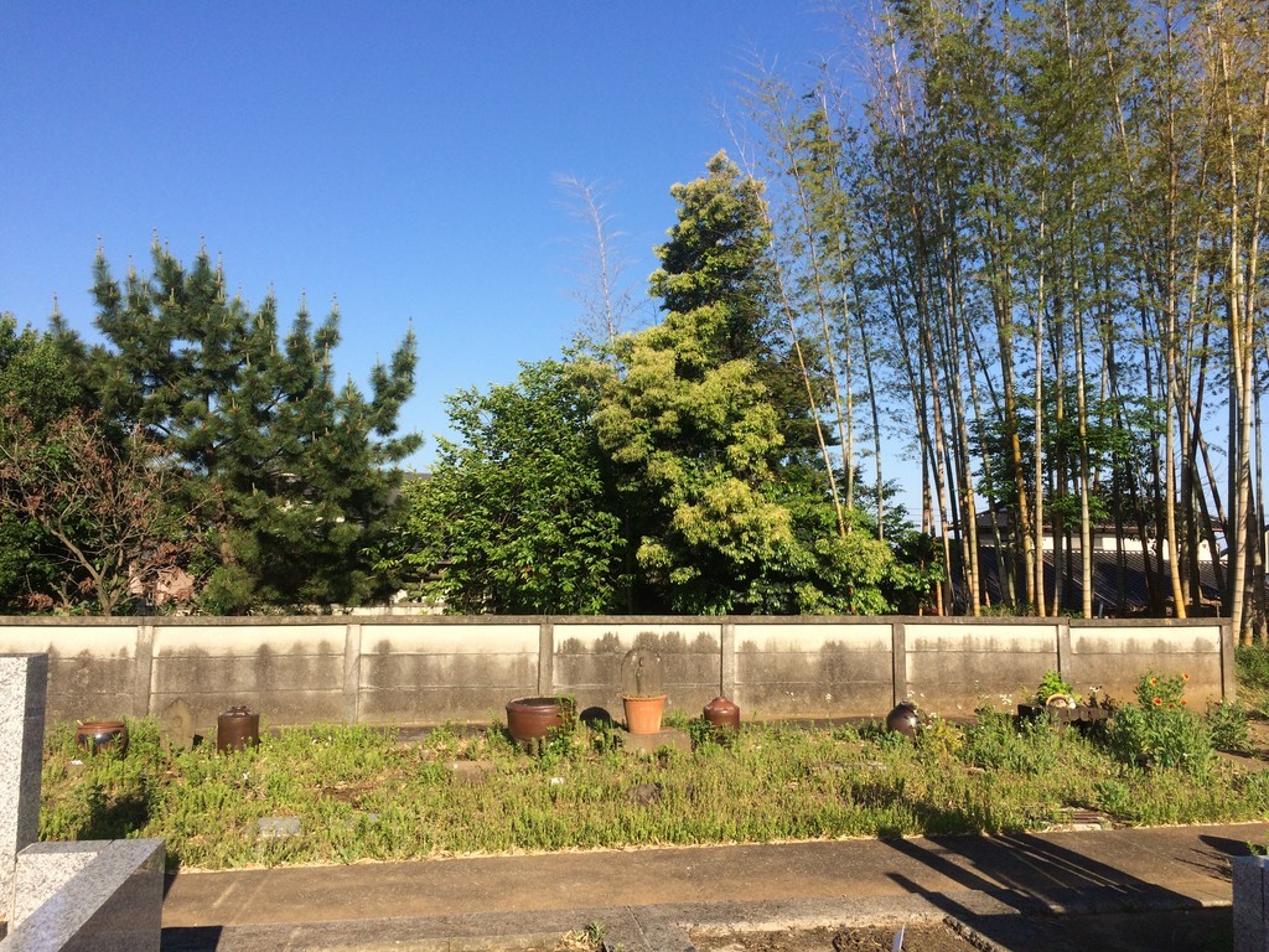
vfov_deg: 48.2
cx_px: 634
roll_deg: -0.9
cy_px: 476
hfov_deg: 61.7
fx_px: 1063
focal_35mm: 29
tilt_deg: +3.2
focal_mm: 4.15
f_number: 2.2
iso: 32
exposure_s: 1/1866
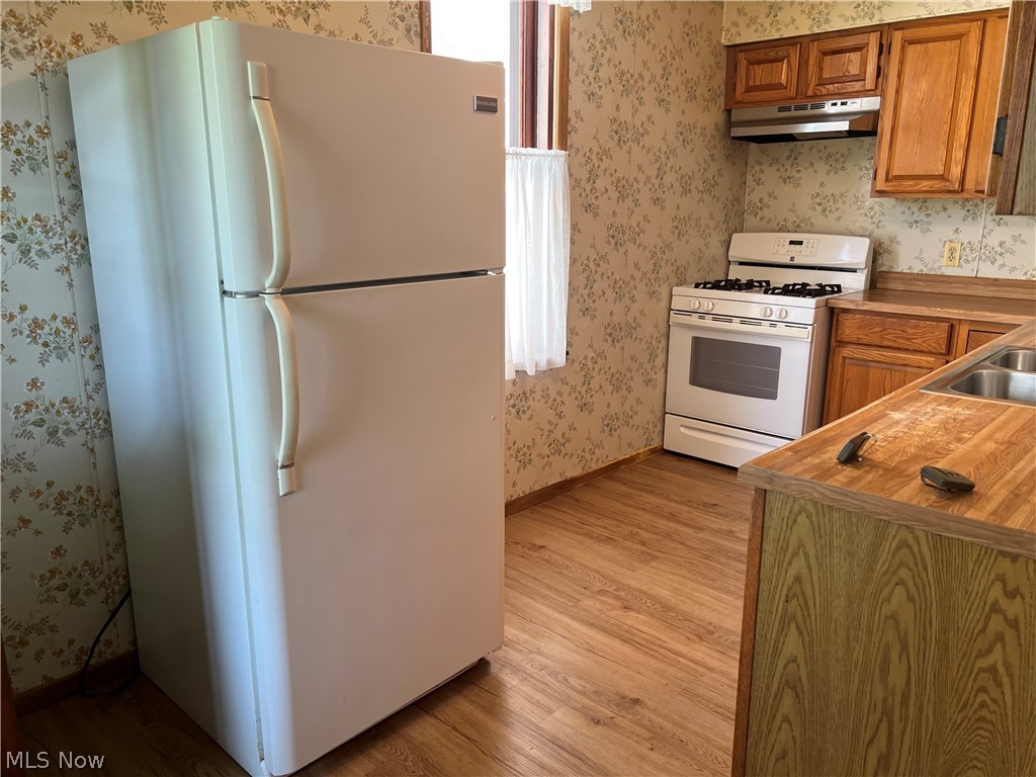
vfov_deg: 53.1
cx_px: 518
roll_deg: +0.5
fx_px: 778
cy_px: 388
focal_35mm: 26
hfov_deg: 67.3
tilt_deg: -13.5
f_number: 1.5
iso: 100
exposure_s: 1/120
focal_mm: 5.7
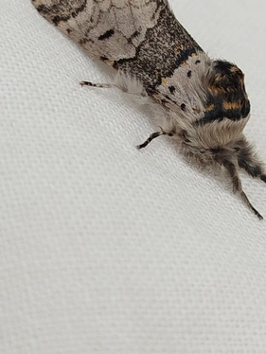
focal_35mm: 118
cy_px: 97
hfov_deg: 12.6
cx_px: 157
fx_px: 1208
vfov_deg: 16.6
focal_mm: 5.31
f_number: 1.7
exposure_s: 1/50
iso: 100
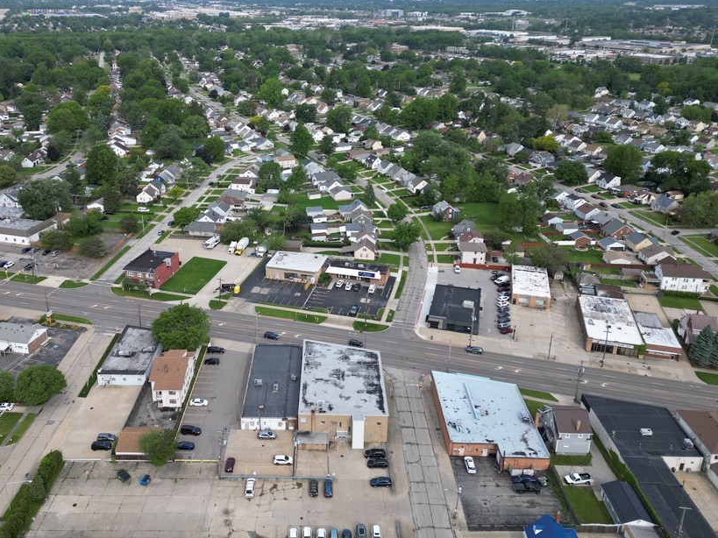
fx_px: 622
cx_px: 311
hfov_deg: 59.8
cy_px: 229
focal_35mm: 30
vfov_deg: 46.6
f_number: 1.7
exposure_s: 1/1600
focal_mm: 6.72
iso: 110
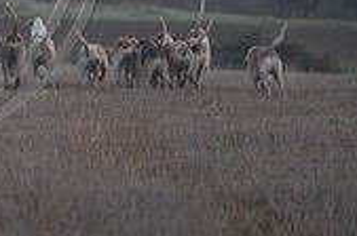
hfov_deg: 3.0
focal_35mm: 688
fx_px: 6810
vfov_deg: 2.0
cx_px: -112
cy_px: -99
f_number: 2.8
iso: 2500
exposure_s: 1/400
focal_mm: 200
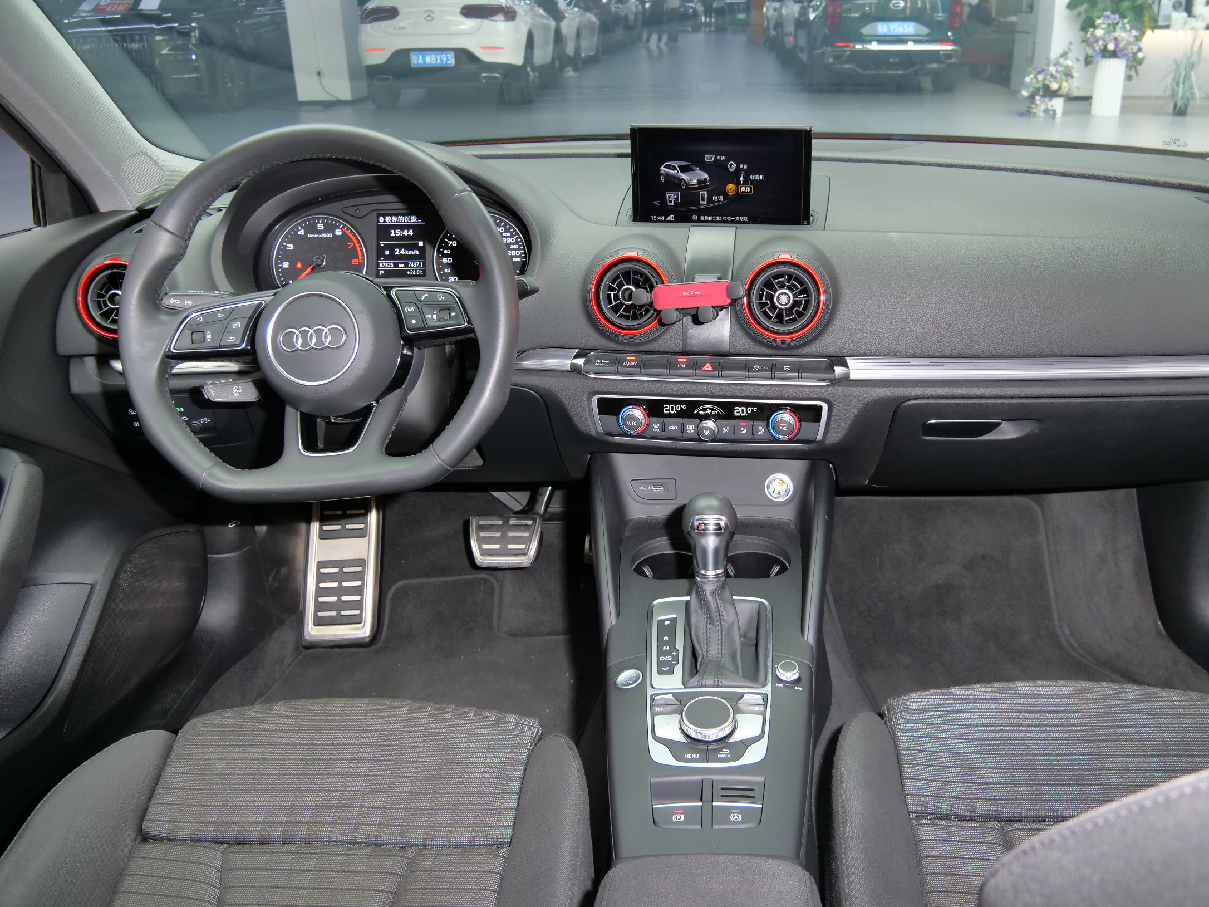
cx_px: 708
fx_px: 1013
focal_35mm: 29
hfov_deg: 61.3
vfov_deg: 48.2
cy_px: 409
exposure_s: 1/40
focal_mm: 12
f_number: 3.5
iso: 400
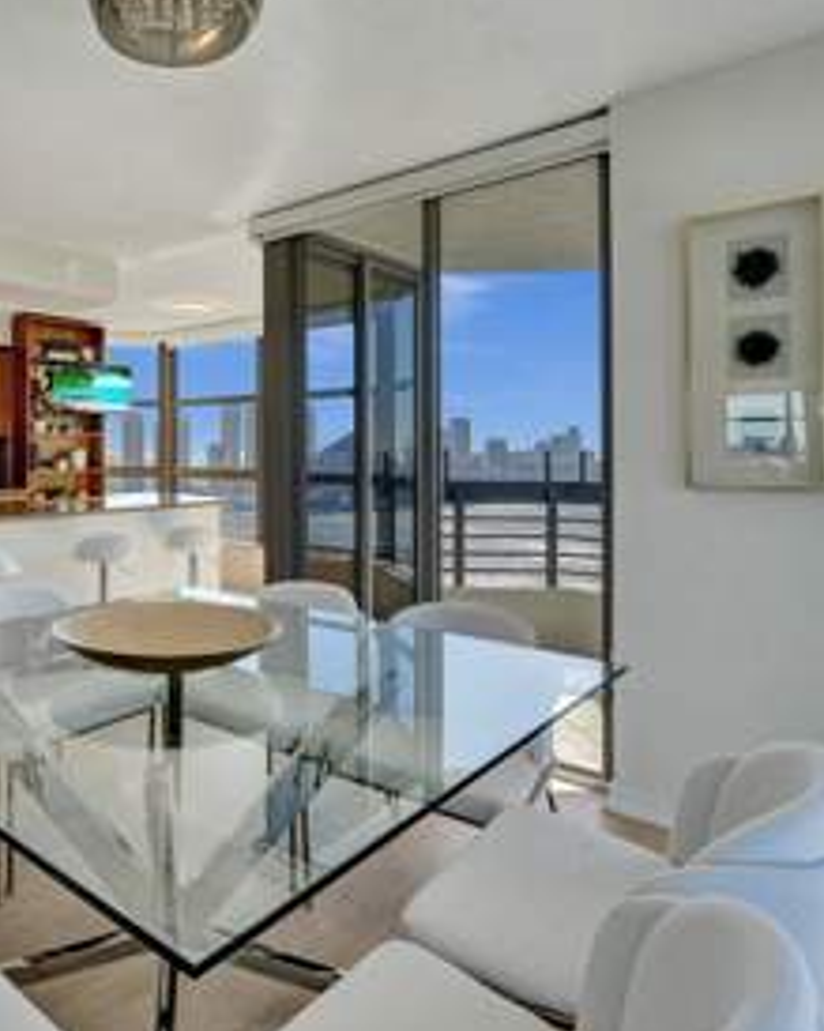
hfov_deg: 56.7
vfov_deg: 72.3
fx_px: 702
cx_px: 173
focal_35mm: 23
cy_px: 448
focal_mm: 14
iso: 1250
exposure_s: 1/500
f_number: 11
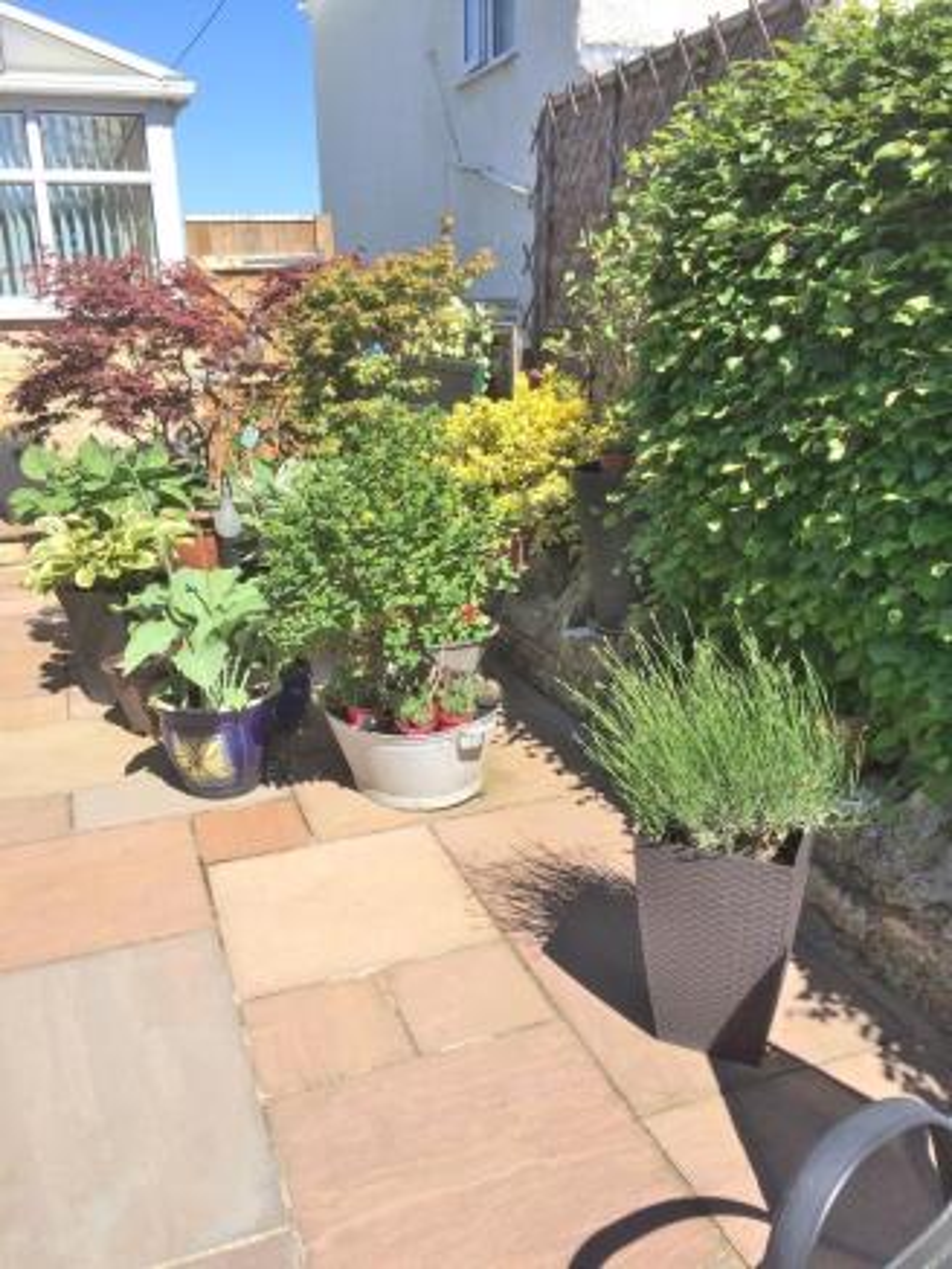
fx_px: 1063
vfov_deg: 61.6
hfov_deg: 48.2
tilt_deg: -19.1
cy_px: 634
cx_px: 476
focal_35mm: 29
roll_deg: +1.2
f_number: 2.2
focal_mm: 4.15
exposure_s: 1/1466
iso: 32
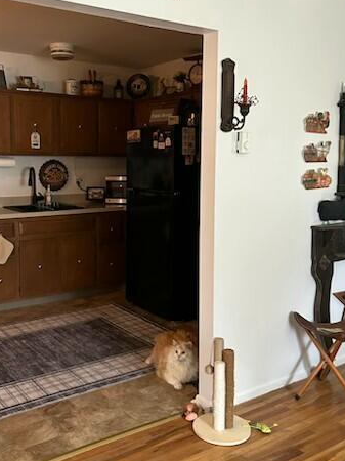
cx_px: 141
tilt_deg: -6.3
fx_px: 492
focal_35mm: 37
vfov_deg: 50.1
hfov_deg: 38.5
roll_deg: -0.7
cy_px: 206
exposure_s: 1/60
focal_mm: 5.7
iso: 400
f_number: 1.5
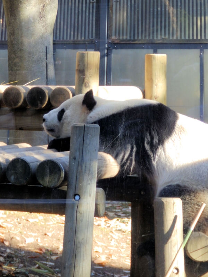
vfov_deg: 8.4
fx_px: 1891
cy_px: 138
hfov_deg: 6.3
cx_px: 104
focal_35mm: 236
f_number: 5.1
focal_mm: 42.3
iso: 160
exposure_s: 1/80
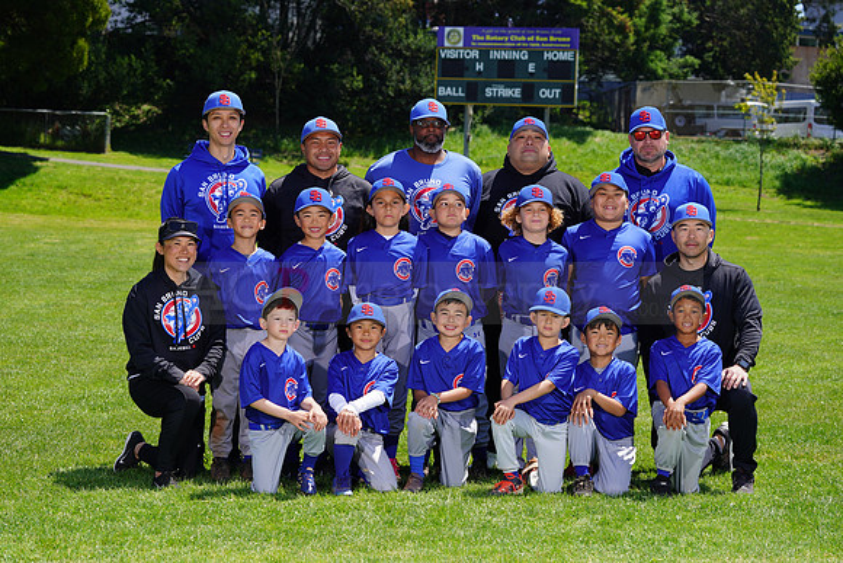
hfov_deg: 20.4
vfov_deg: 13.7
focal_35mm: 100
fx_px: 2342
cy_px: 282
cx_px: 422
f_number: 8
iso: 100
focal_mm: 100
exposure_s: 1/250
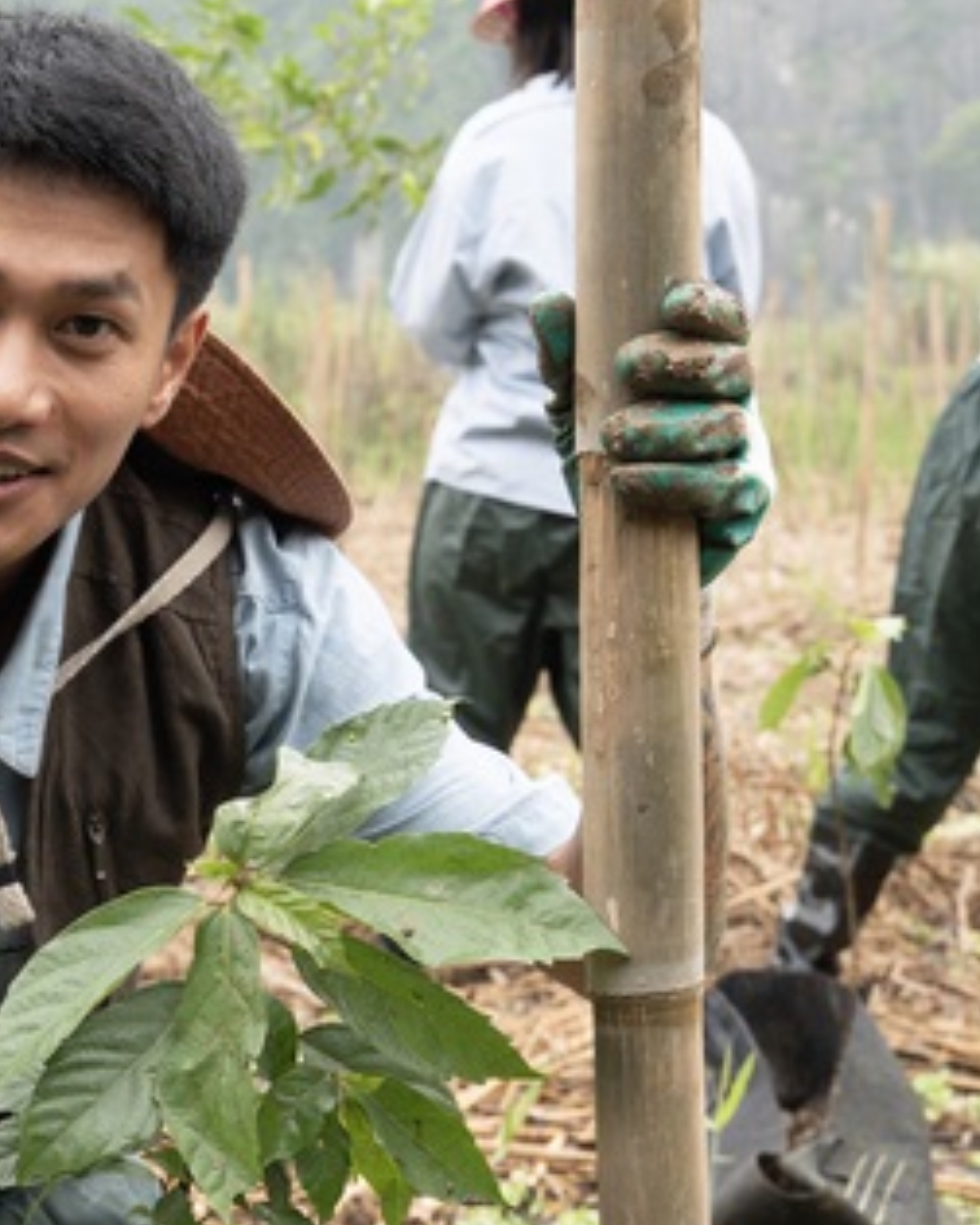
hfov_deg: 14.2
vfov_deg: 18.1
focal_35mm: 106
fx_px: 3843
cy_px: 822
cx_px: -66
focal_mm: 34
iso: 500
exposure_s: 1/250
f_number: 5.6
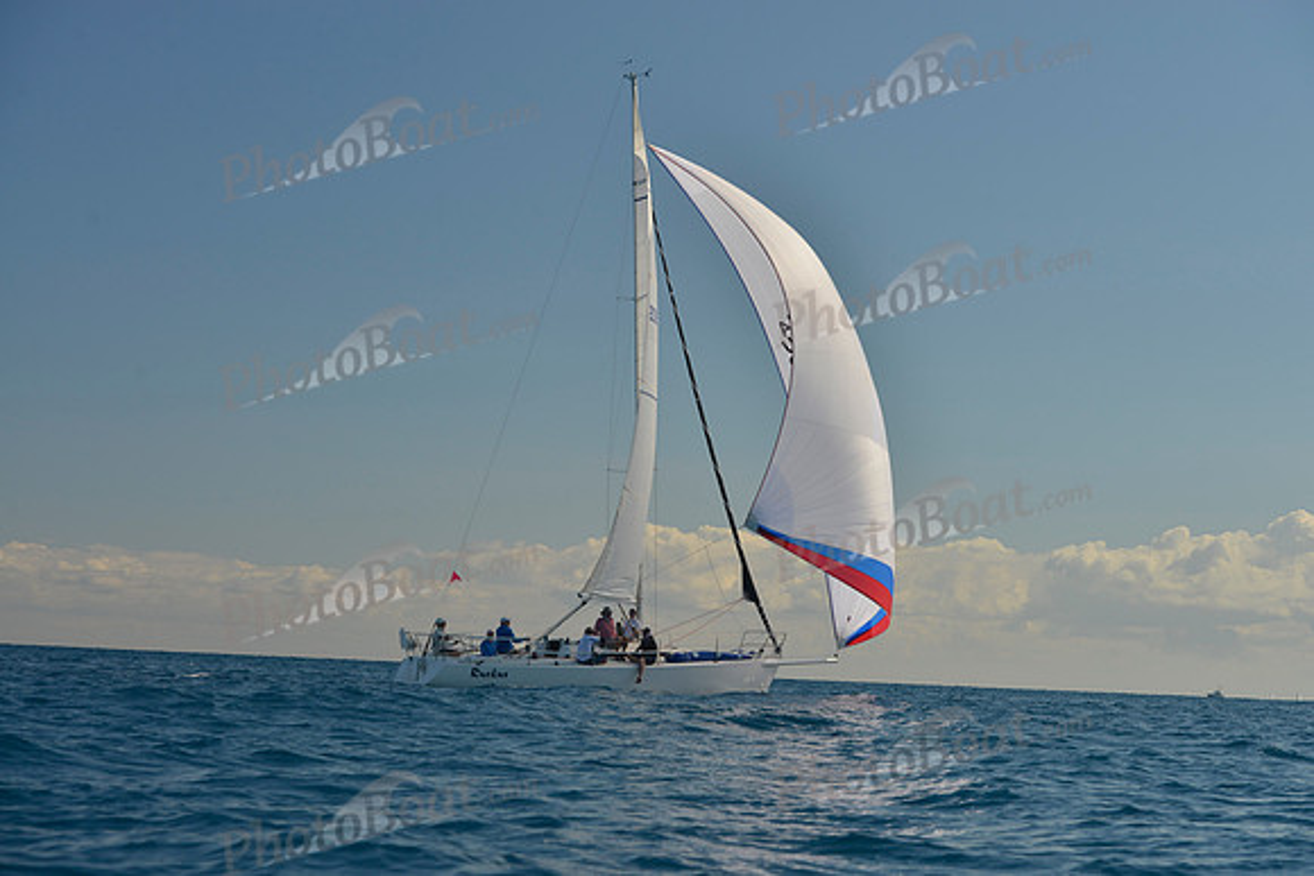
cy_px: 438
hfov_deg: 28.8
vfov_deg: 19.5
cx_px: 657
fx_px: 2555
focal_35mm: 70
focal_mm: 70
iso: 200
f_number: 8
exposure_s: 1/640
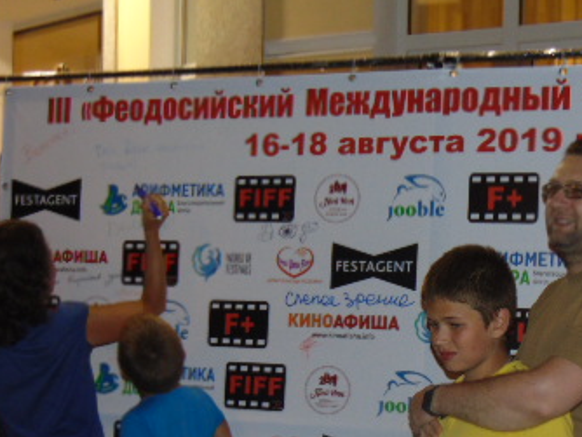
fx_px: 1127
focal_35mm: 67
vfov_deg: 21.7
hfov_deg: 28.7
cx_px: 411
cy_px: 355
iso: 200
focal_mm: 6.3
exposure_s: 1/8
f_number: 3.2
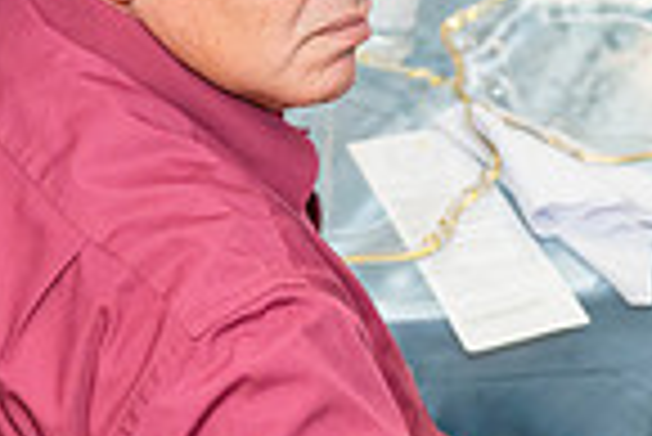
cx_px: 378
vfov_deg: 13.5
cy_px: -209
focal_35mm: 96
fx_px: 1740
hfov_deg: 21.2
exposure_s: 1/160
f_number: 2.8
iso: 1000
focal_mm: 24
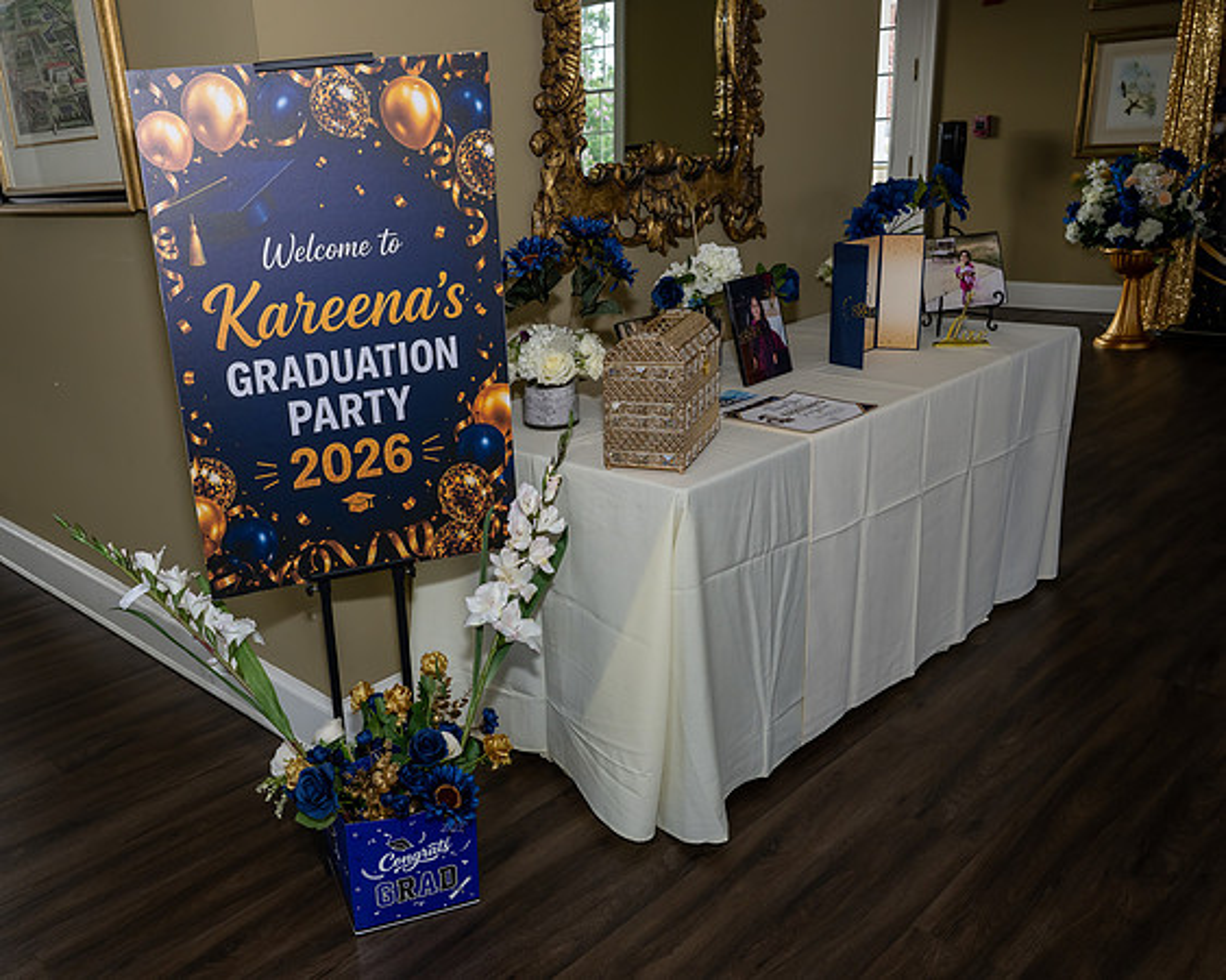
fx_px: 1089
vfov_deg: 48.4
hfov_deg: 58.1
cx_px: 472
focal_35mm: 30
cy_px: 502
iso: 640
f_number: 7.1
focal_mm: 26
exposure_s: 1/250
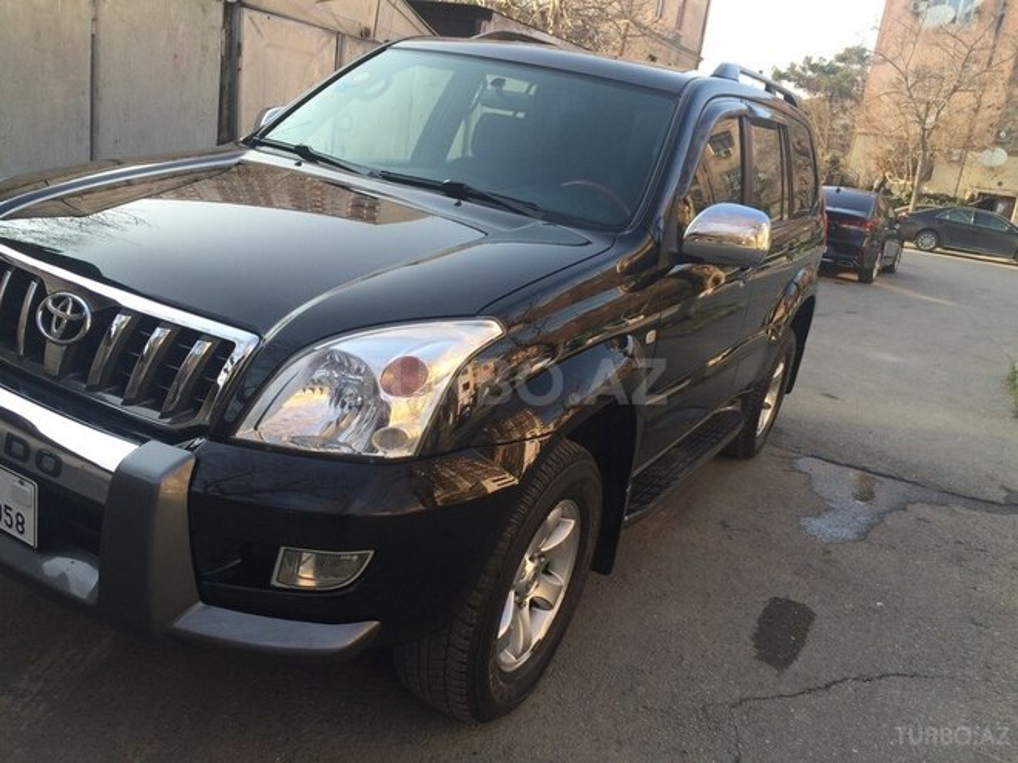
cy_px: 382
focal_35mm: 29
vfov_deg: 48.2
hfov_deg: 61.7
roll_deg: -9.1
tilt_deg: -11.7
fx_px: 853
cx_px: 509
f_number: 2.2
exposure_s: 1/334
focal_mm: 4.15
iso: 32
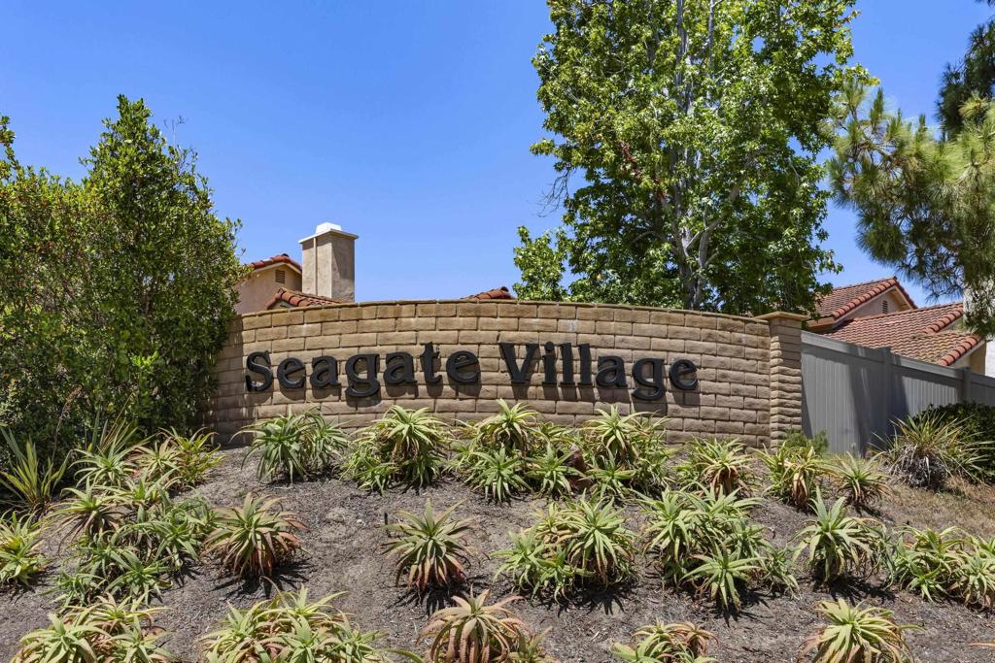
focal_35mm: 32
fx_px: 871
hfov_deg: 59.5
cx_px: 498
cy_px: 332
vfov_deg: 41.7
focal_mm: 31.5
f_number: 8
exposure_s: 1/1250
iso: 500
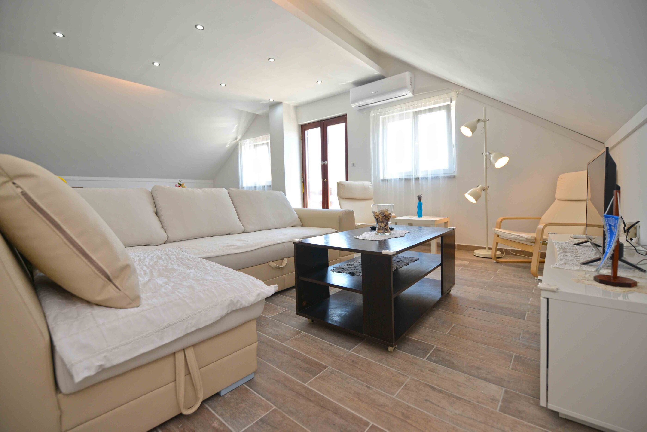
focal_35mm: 15
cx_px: 324
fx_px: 270
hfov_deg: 100.4
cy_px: 216
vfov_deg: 77.4
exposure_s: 1/320
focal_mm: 15
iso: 400
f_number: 3.2
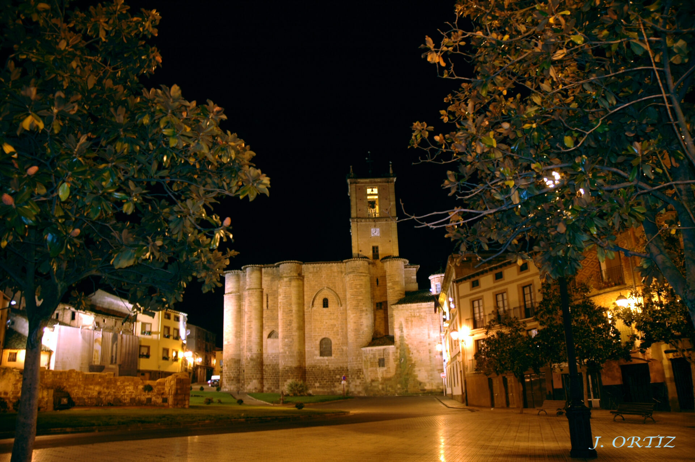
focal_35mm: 27
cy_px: 231
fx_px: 521
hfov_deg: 67.4
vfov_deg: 47.9
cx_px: 348
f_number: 3.5
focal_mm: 18
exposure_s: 1/2.5
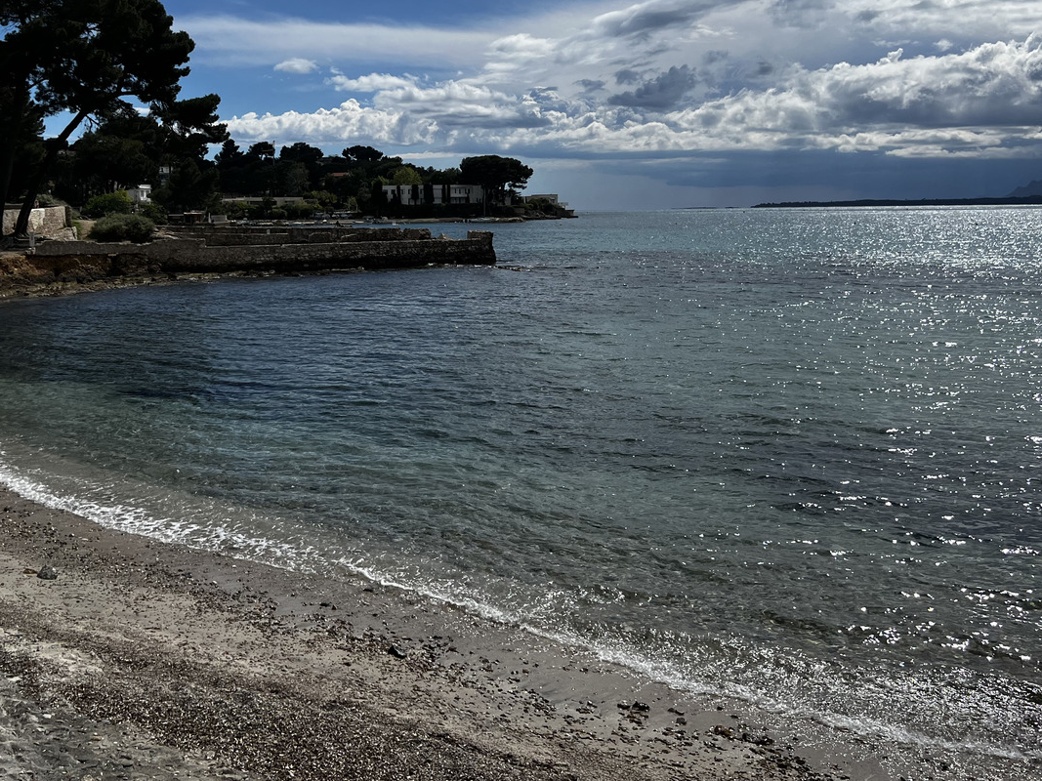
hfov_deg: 47.6
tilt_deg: -1.7
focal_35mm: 39
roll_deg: +1.0
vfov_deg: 36.4
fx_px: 1174
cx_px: 420
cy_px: 251
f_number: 1.5
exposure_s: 1/11364
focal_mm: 5.7
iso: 50
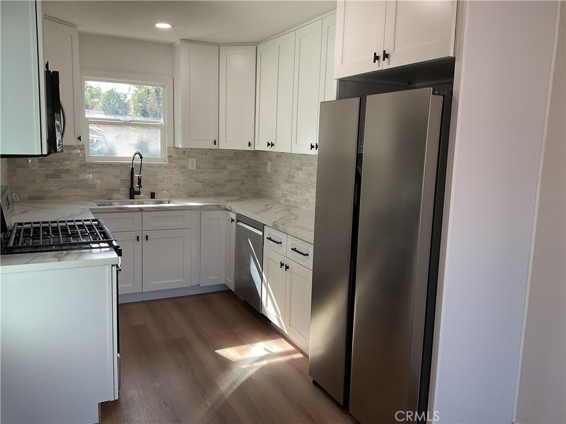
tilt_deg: -8.3
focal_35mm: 29
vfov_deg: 48.2
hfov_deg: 61.7
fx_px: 474
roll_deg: -2.0
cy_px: 212
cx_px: 283
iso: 50
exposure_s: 1/120
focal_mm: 3
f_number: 1.8
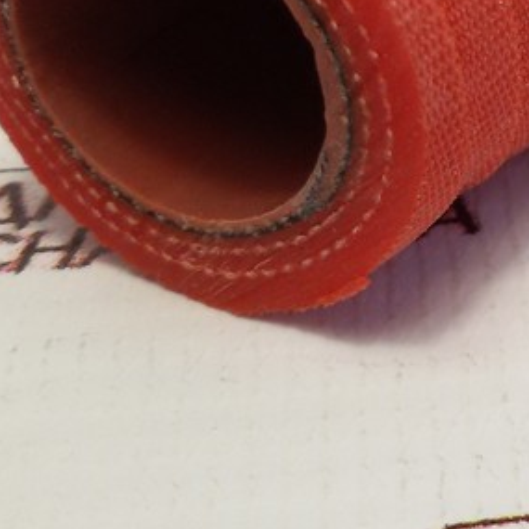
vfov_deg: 17.6
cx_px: 685
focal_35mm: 96
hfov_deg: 17.1
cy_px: -22
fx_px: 1660
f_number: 2.4
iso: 40
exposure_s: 1/50
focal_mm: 2.93
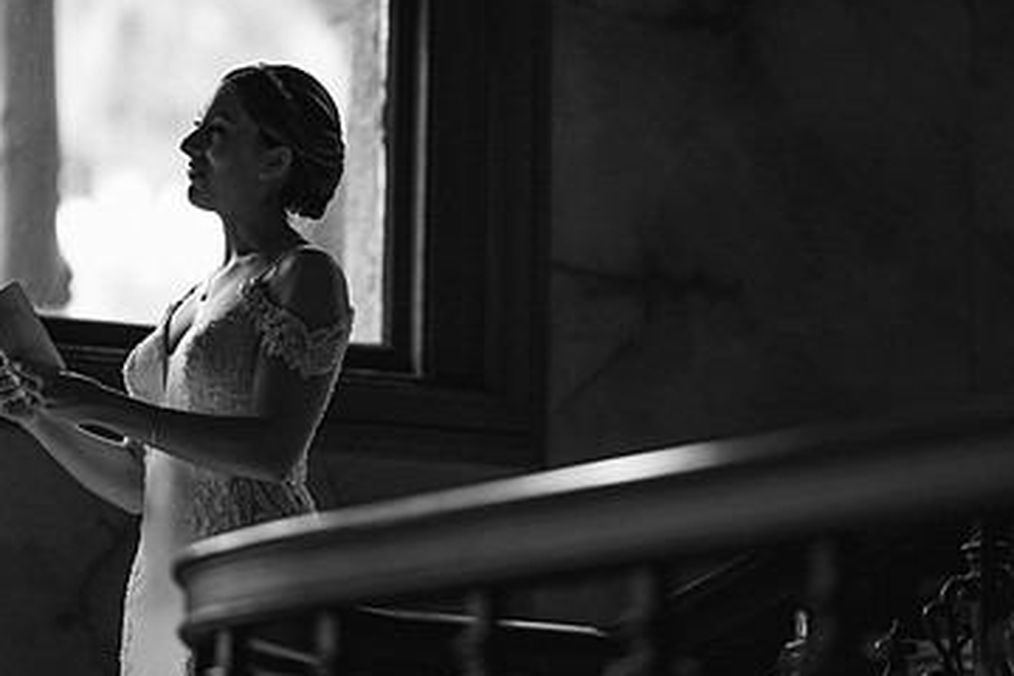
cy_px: 169
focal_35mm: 169
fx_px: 4760
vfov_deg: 8.1
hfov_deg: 12.2
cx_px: 490
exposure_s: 1/1600
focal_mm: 105
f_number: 1.4
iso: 400
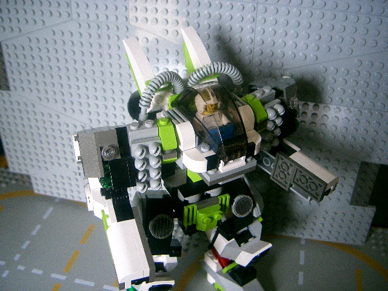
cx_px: 194
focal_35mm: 39
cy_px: 146
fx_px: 437
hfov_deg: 47.9
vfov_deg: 36.8
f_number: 2.8
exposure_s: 1/60
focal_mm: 8
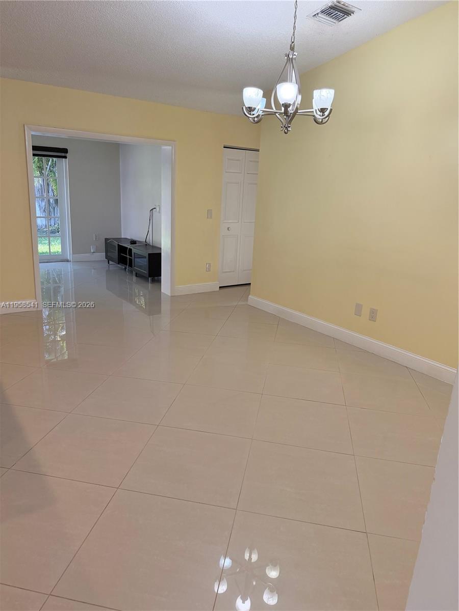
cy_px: 306
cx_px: 230
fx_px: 424
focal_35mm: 24
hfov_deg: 56.8
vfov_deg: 71.6
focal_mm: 6.76
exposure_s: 1/211
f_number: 1.78
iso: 200
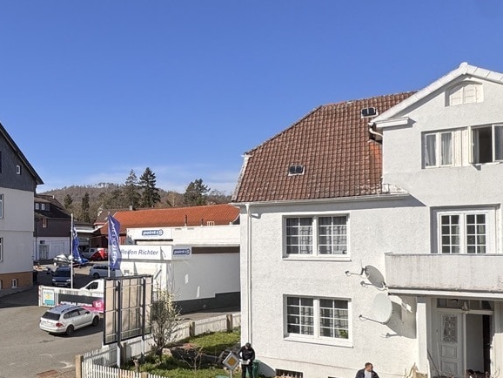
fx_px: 451
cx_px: 16
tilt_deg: +1.6
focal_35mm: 31
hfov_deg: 49.2
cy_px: 237
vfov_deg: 45.1
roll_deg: +0.2
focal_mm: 2.22
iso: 50
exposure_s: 1/1976
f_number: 2.2
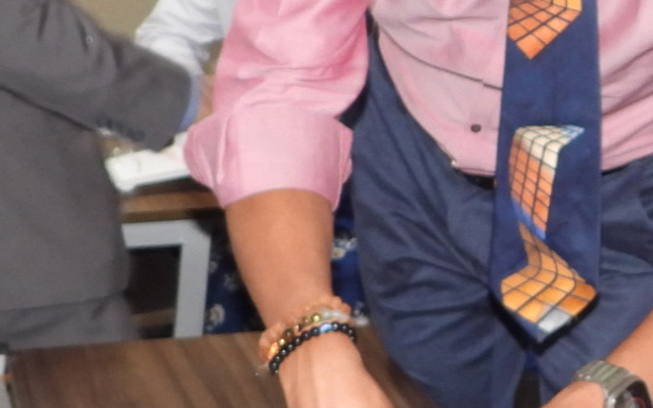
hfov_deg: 18.2
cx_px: 731
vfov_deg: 11.9
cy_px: 241
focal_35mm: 110
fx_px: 1957
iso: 200
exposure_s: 1/30
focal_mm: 4.3
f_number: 2.8
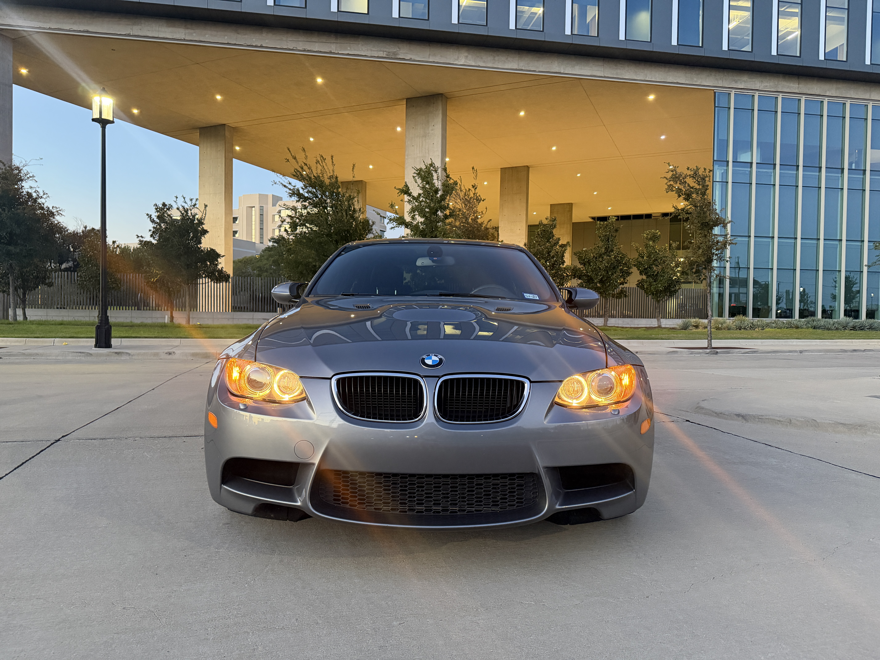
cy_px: 330
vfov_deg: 56.8
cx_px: 440
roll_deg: -0.7
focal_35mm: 24
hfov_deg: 71.6
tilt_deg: -1.0
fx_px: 610
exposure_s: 1/53
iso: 800
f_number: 1.78
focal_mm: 6.76
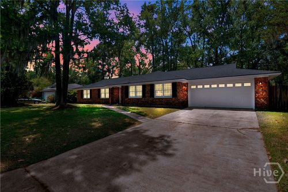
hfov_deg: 95.0
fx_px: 132
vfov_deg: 72.0
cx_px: 144
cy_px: 96
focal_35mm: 16
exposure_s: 1/250
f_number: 7.1
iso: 250
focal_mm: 11
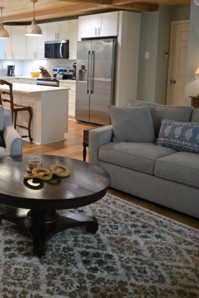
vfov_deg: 48.7
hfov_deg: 32.7
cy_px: 98
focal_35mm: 39
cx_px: 24
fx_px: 323
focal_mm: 5.4
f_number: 1.8
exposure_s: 1/120
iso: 320
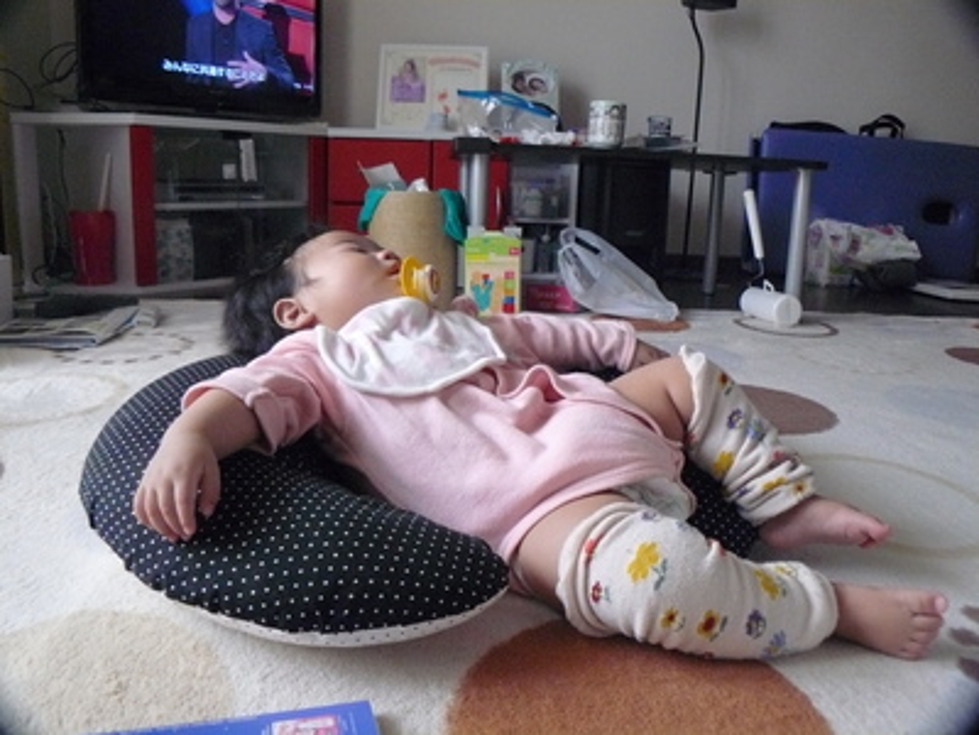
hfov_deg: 51.4
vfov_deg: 39.7
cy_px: 368
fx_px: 1018
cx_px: 490
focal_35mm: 36
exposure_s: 1/30
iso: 400
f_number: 2.8
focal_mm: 6
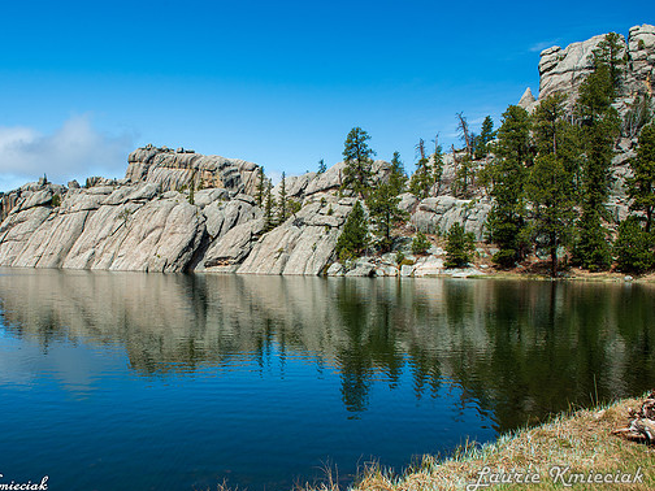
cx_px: 246
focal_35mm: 29
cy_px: 270
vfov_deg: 48.2
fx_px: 549
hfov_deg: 60.8
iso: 200
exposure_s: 1/400
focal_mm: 24
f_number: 11
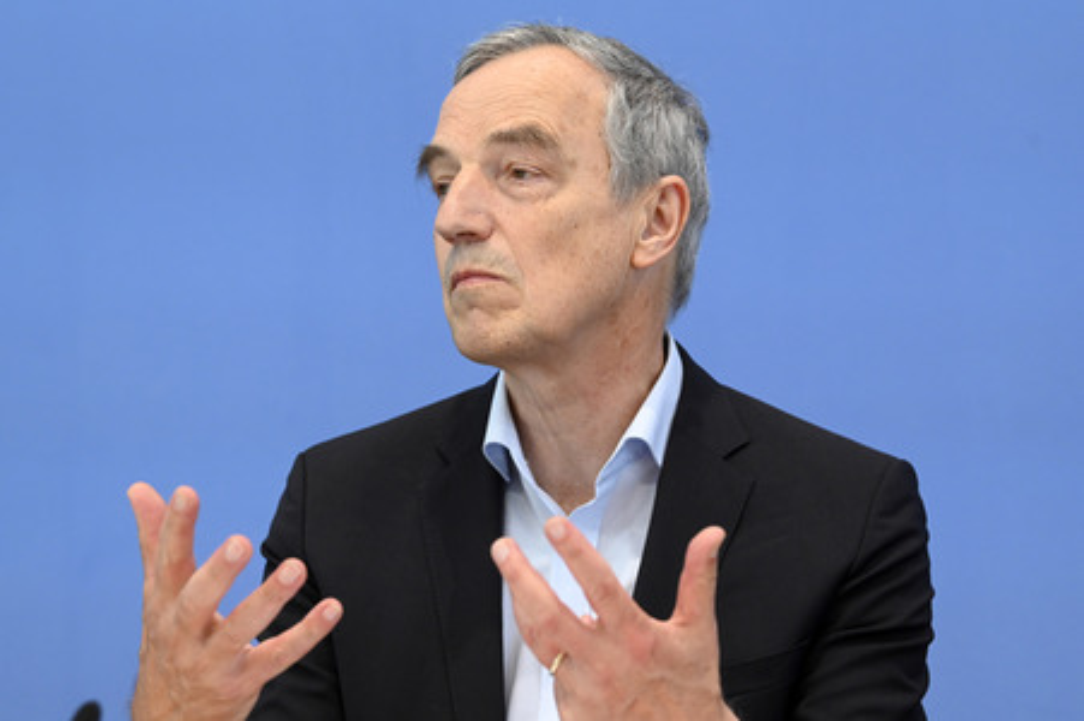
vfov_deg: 11.8
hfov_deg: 17.7
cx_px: 542
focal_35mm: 116
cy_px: 360
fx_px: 3490
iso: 4000
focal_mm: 116
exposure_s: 1/640
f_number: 5.6
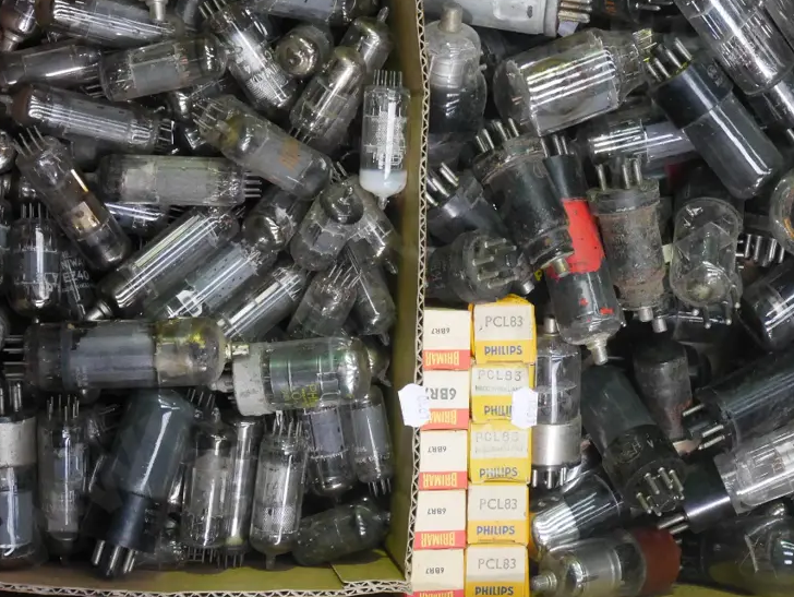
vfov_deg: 16.4
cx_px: 450
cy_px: 220
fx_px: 2066
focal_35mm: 90
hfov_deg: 21.7
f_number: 5.6
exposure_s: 1/50
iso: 3200
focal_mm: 32
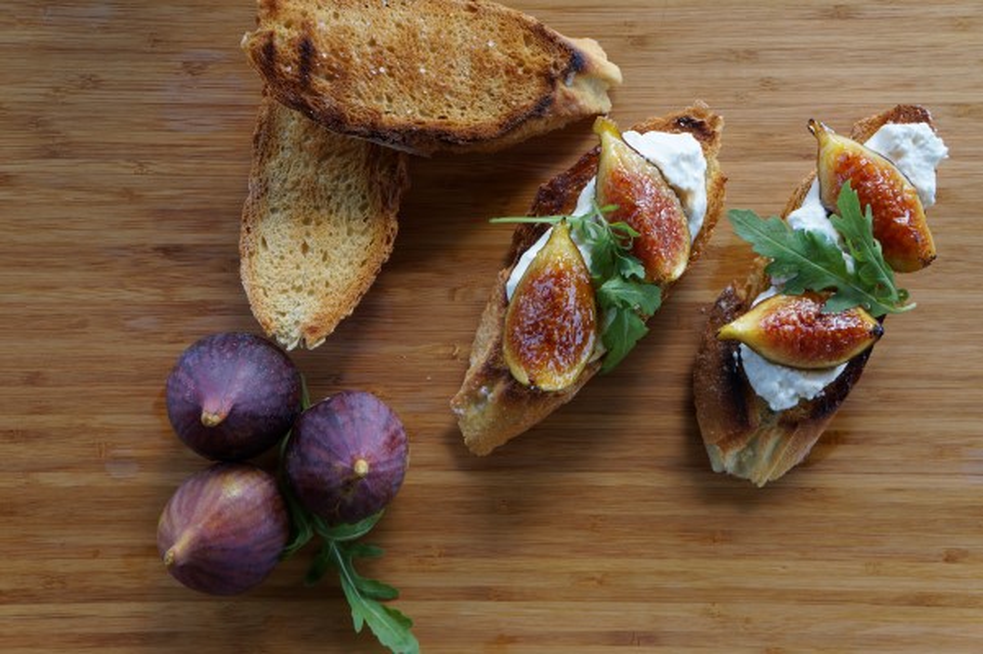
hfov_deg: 42.3
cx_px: 492
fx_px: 1269
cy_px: 327
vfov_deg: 28.9
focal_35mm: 46
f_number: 5.6
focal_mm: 31
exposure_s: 1/80
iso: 100
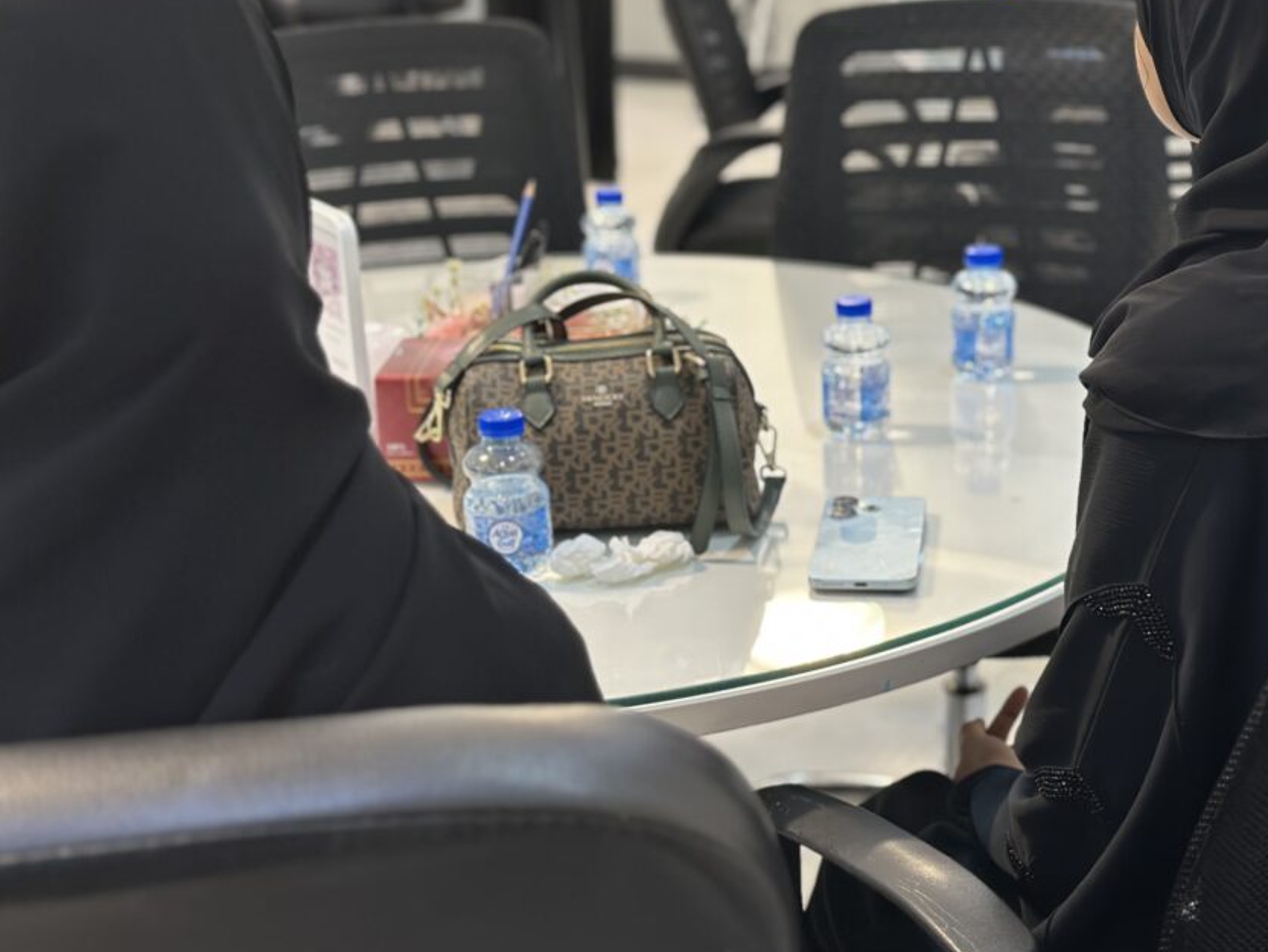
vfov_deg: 24.8
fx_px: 2162
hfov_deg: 32.6
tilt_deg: -17.3
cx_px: 778
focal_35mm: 59
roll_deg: +2.6
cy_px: 423
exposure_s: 1/50
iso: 160
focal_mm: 6.86
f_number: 1.78
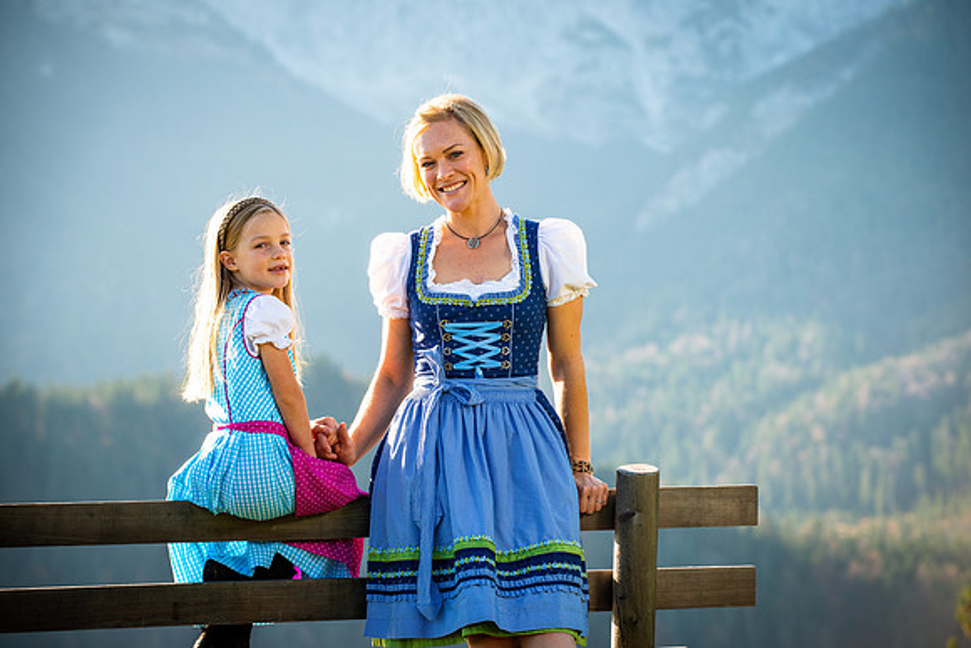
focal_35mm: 130
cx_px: 486
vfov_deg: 10.6
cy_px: 324
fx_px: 3507
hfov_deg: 15.8
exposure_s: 1/250
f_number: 6.3
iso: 100
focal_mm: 130
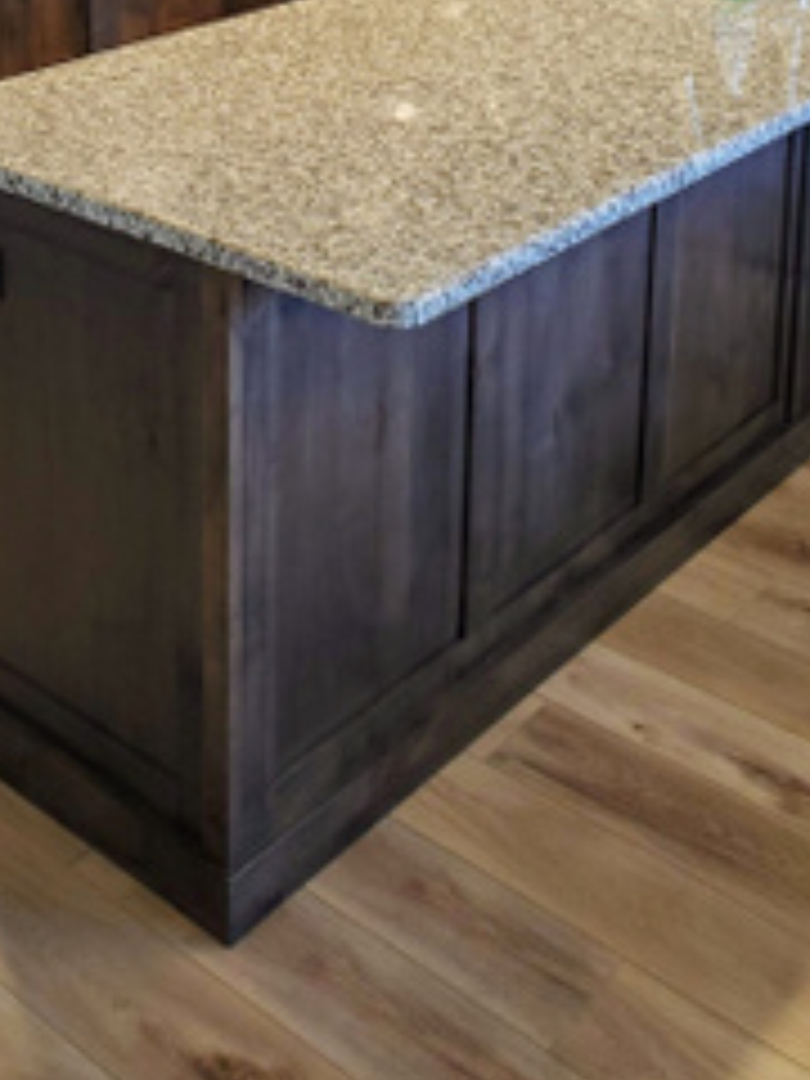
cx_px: 252
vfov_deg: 33.9
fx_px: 1622
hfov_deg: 27.8
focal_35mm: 52
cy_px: 27
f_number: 2.4
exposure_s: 1/39
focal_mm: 4.3
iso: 200
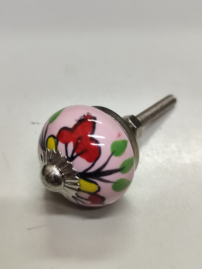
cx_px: 101
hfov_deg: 56.8
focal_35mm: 24
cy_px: 134
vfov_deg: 71.6
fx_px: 187
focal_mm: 6.92
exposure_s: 1/100
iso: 512
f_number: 1.9
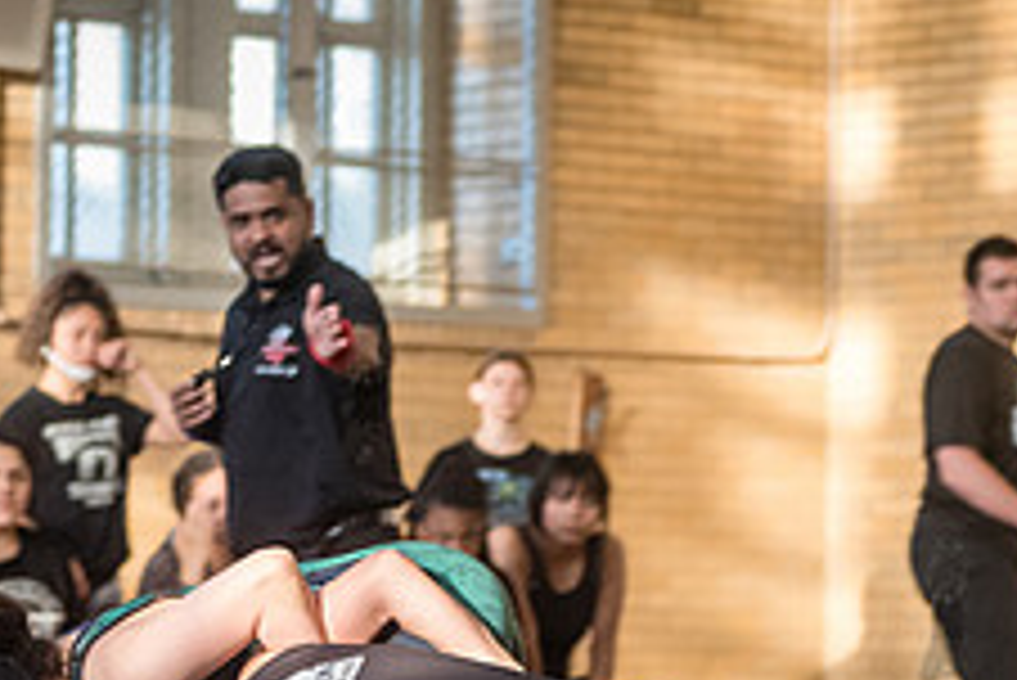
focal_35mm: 212
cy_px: 821
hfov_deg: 9.7
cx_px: 341
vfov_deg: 6.4
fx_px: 5993
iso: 2500
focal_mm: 80
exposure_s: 1/400
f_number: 3.5
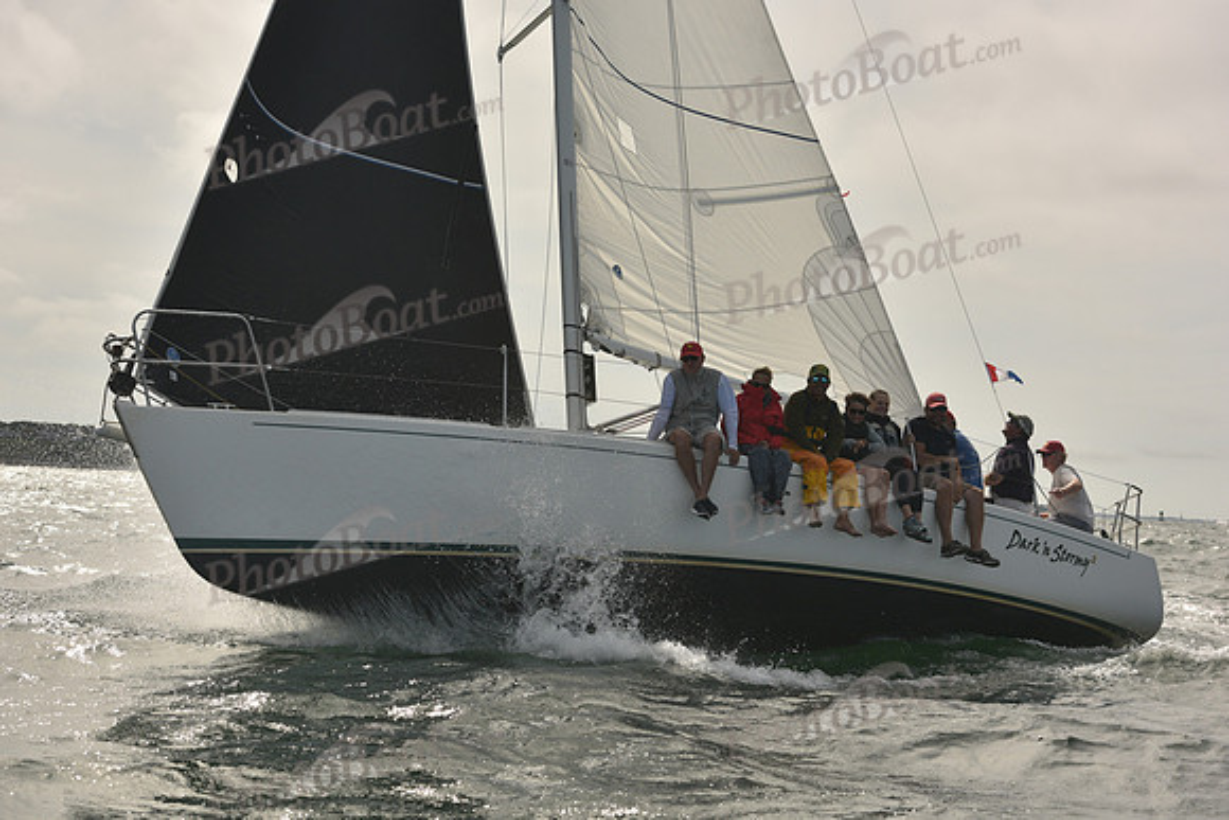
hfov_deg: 28.8
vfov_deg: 19.5
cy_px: 410
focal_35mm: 70
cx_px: 614
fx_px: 2390
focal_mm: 70
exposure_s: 1/1000
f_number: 7.1
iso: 320
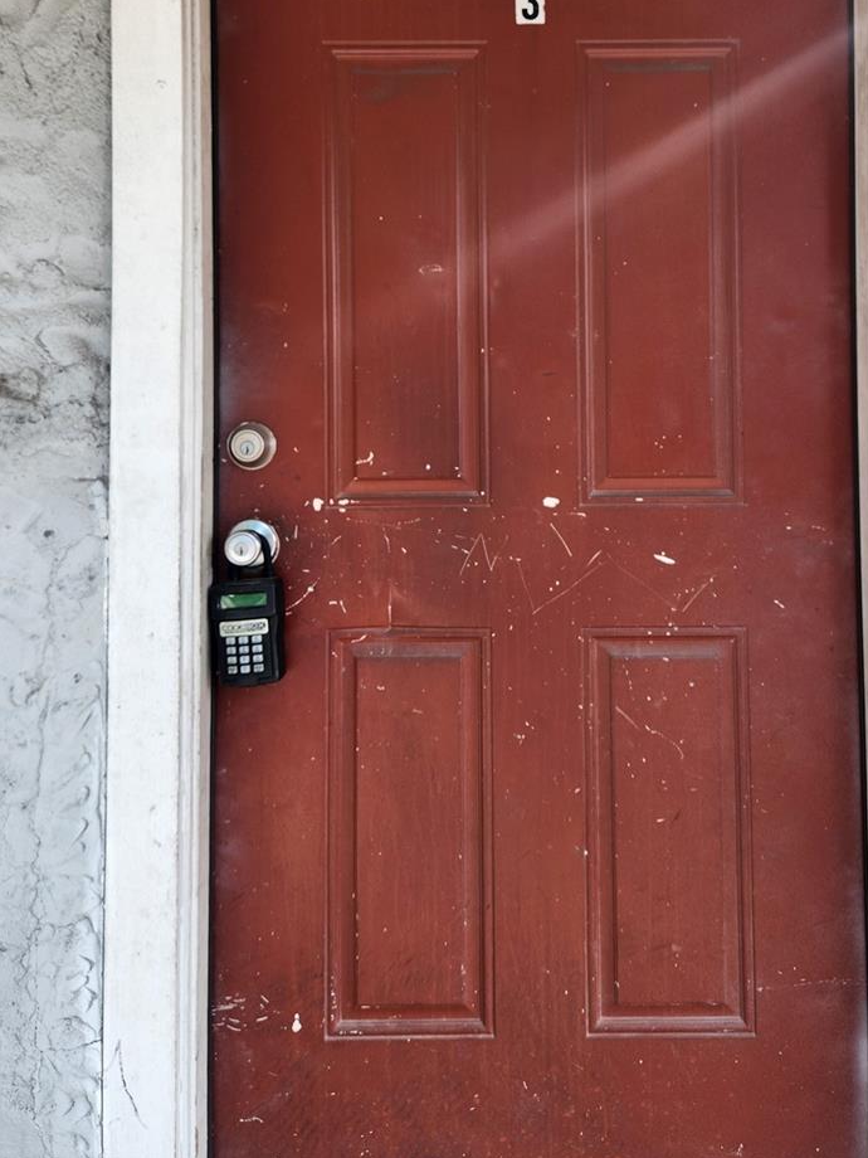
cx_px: 504
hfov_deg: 46.6
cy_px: 407
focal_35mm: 30
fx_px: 1003
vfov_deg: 58.9
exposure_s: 1/368
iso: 20
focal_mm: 5.4
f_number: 1.8
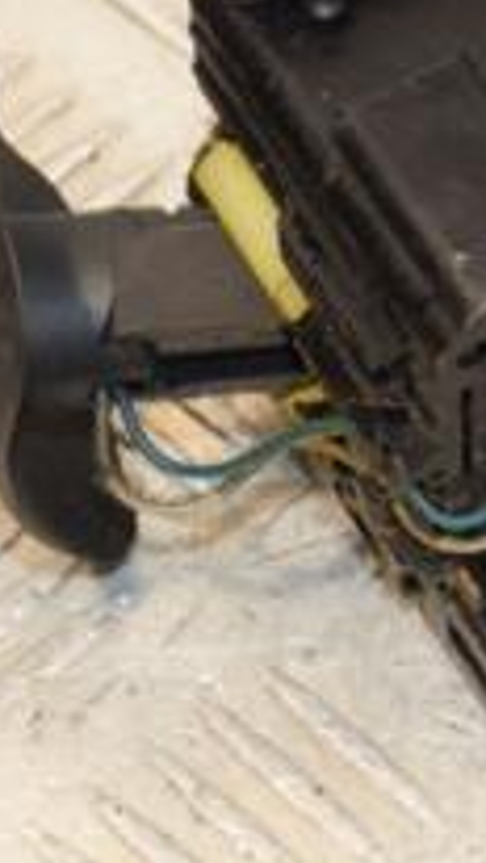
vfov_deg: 9.4
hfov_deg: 5.3
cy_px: 398
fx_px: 5242
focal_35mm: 229
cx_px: -63
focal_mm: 50
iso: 1600
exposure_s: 1/200
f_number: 8
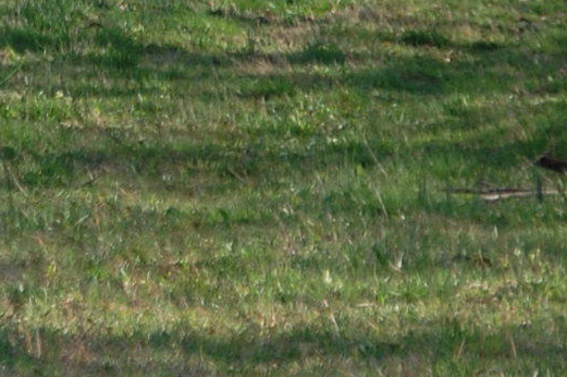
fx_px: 11845
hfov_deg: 2.7
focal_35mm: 753
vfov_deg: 1.8
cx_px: -230
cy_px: -389
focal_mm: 116
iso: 320
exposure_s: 1/500
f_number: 6
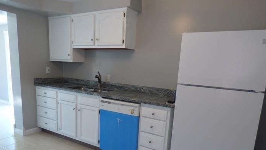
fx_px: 176
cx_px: 126
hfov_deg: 74.0
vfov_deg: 45.2
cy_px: 102
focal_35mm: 25
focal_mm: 3.58
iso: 200
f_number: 2.8
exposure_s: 1/60
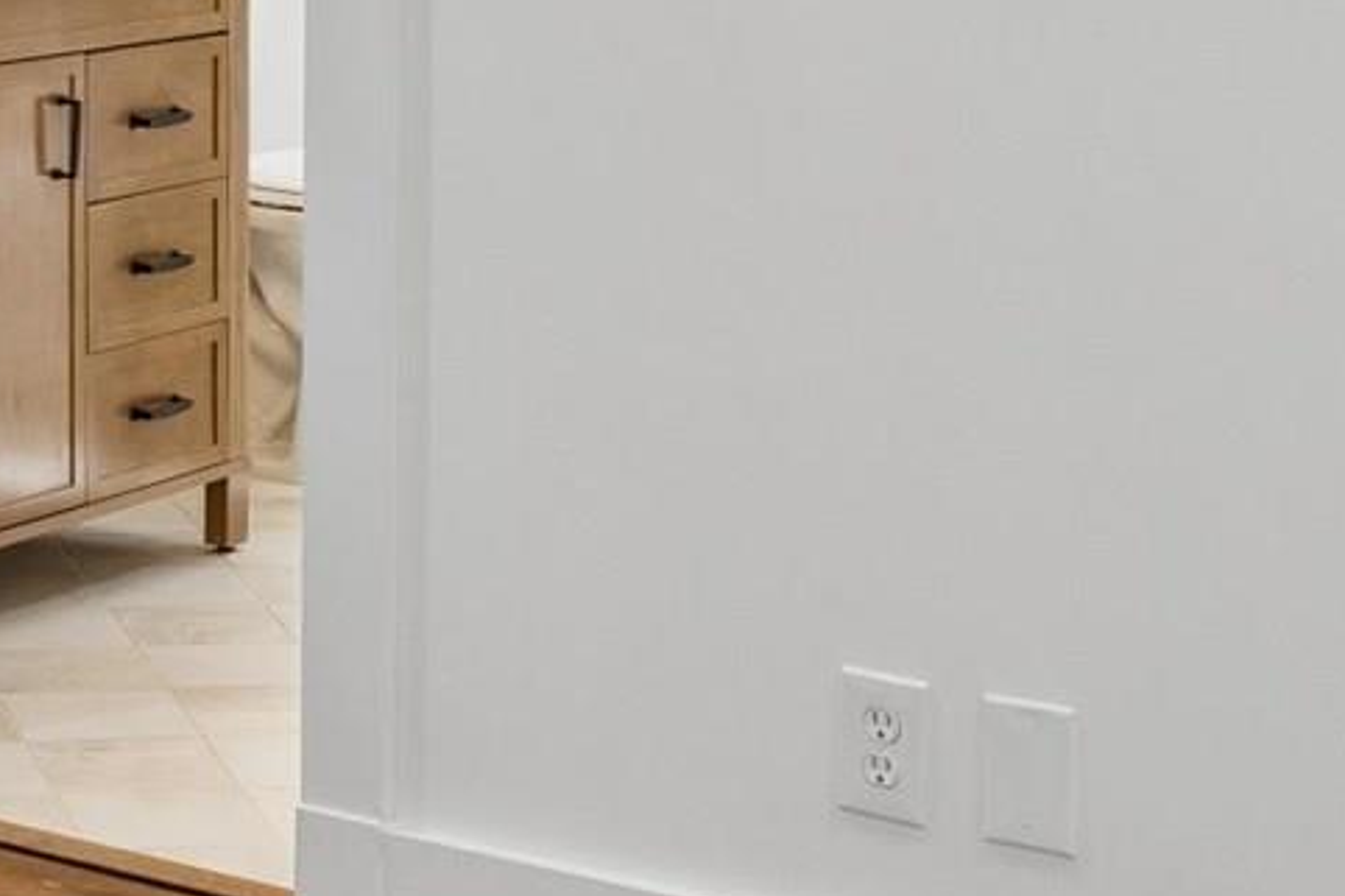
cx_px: -206
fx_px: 3809
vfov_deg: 12.8
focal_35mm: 102
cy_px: -360
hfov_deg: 19.1
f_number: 13
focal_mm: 16
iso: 400
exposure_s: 1/6
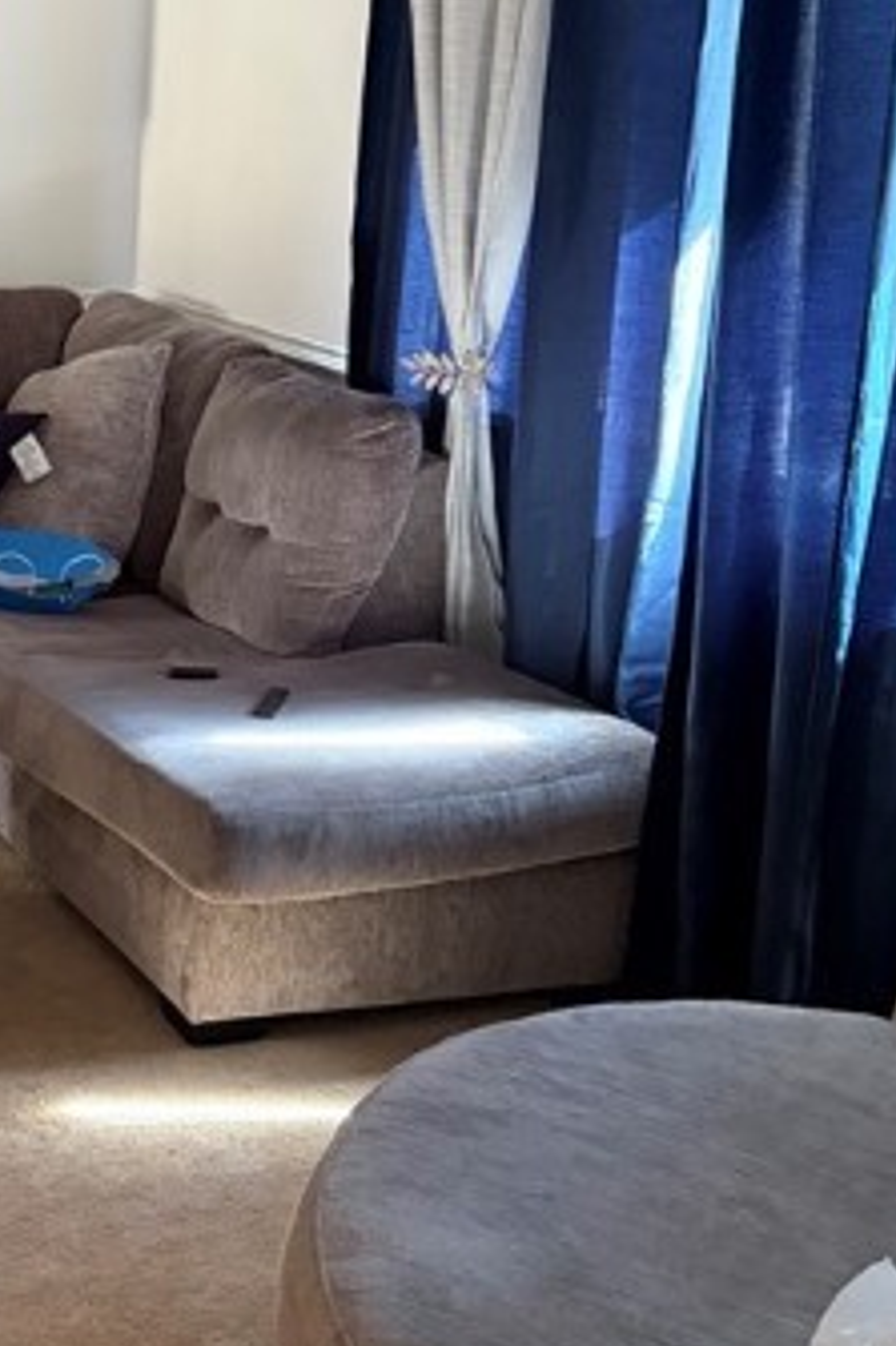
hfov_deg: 20.5
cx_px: -165
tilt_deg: -10.4
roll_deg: -0.5
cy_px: 438
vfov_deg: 32.1
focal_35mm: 62
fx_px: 2317
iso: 400
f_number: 1.6
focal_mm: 5.96
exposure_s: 1/40
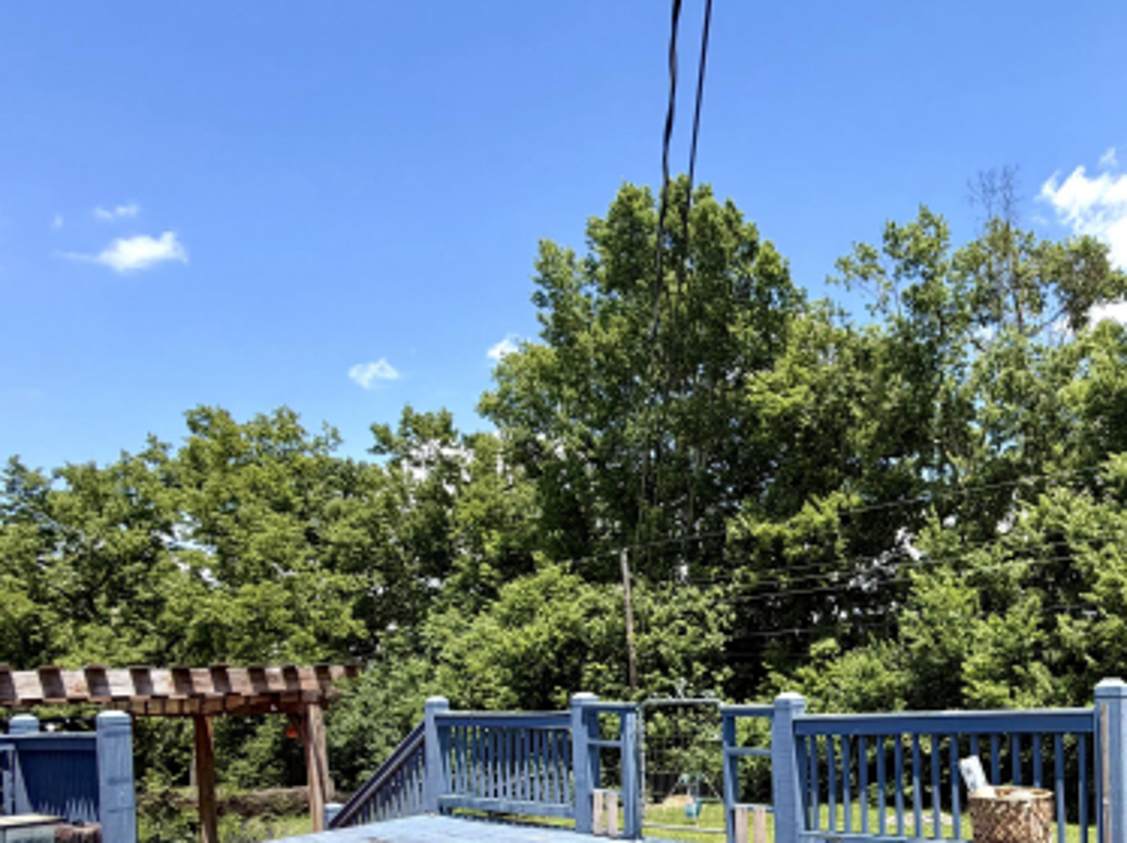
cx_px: 906
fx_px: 813
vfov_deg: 50.9
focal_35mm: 25
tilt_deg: -1.5
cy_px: 692
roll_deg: +2.2
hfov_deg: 63.3
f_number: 2.2
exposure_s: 1/770
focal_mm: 2.22
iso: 32
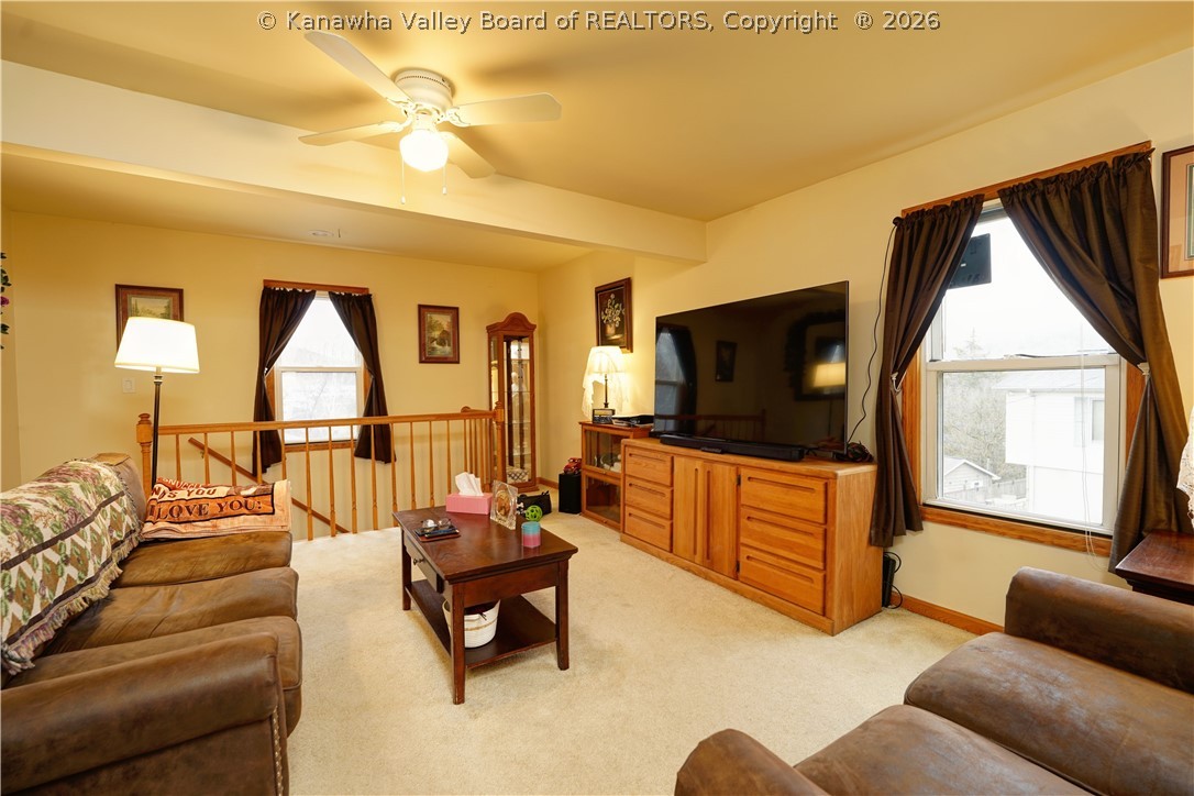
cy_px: 398
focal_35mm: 15
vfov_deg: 77.3
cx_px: 597
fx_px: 497
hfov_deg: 100.4
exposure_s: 1/13
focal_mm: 15
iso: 400
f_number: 4.5
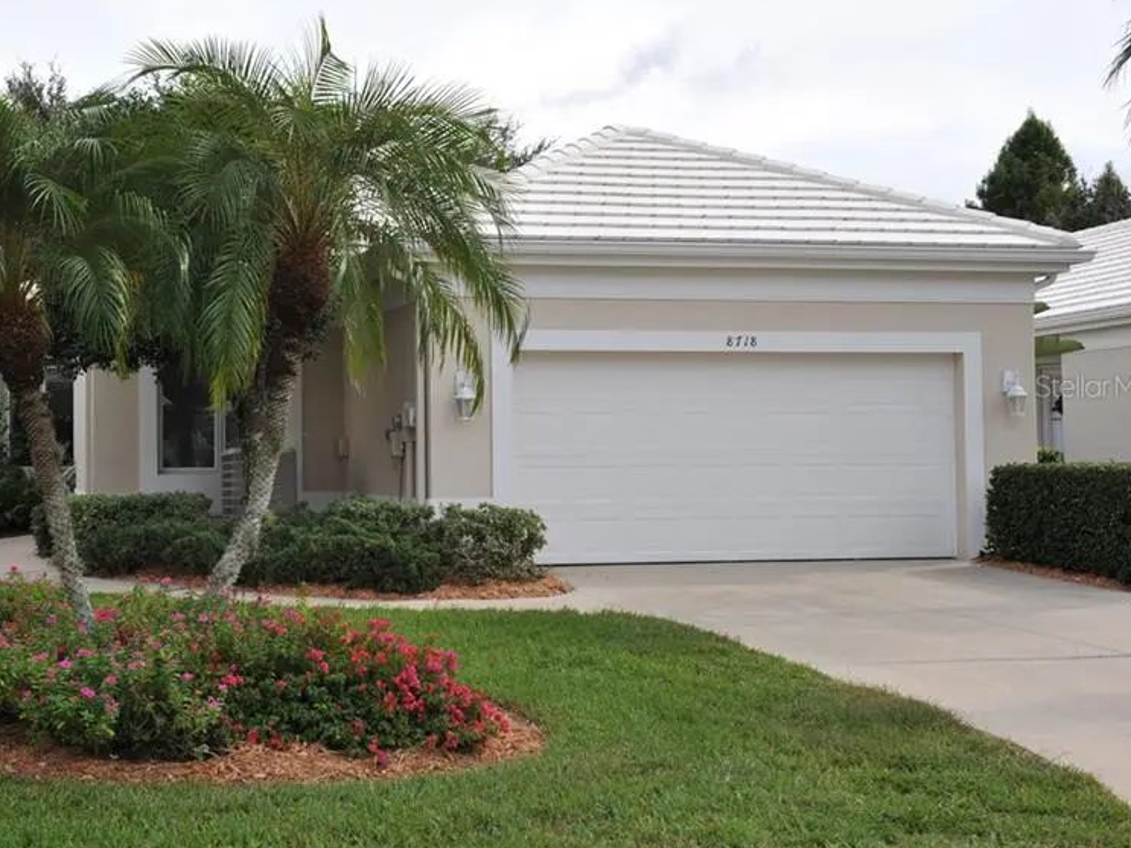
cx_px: 391
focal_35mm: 53
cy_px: 386
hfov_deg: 35.9
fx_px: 1731
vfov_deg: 27.5
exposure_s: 1/320
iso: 200
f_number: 9
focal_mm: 40
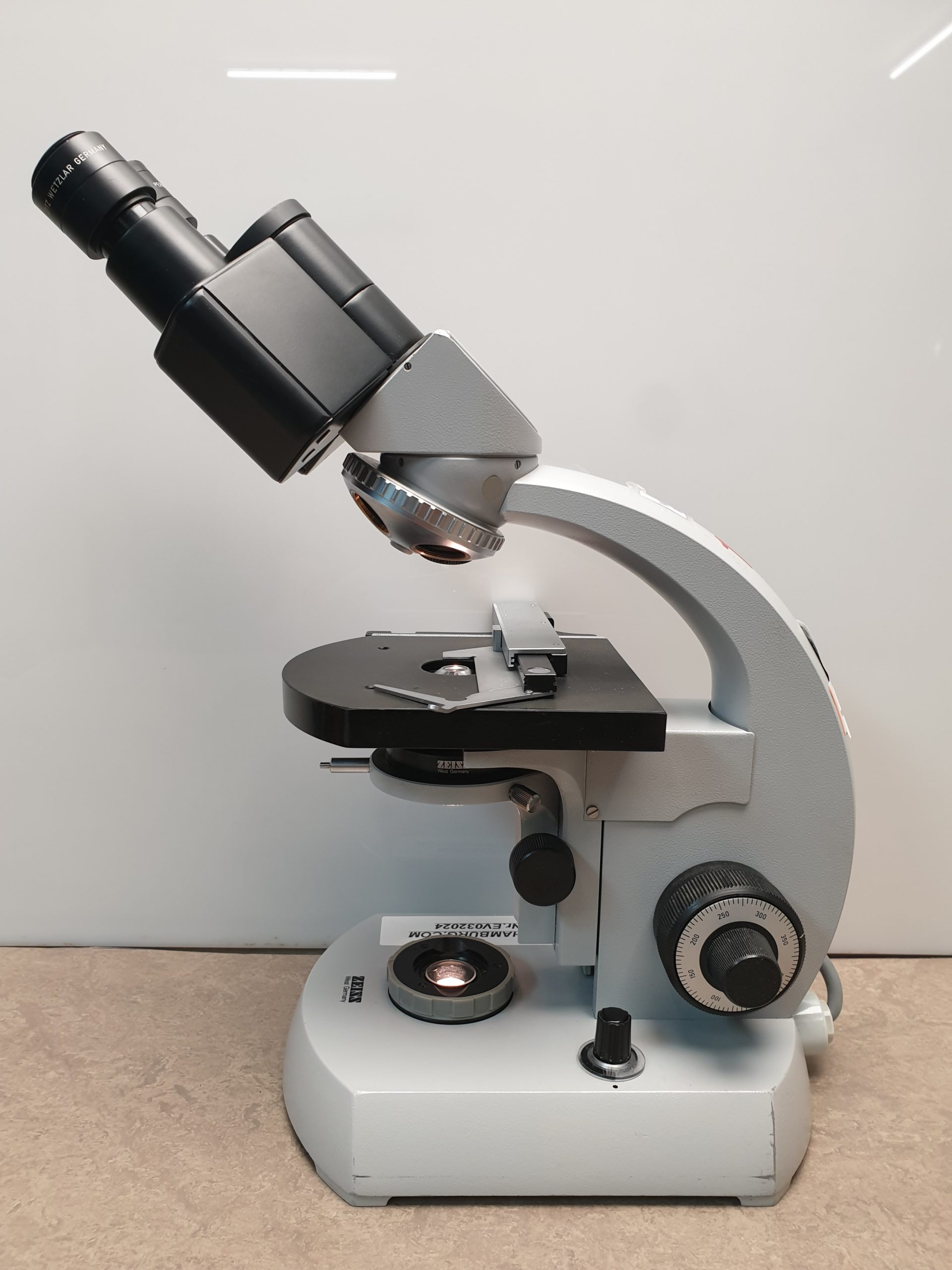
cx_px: 476
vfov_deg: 67.3
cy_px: 635
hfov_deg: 53.1
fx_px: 953
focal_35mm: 26
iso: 100
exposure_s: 1/50
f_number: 2.4
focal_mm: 4.3
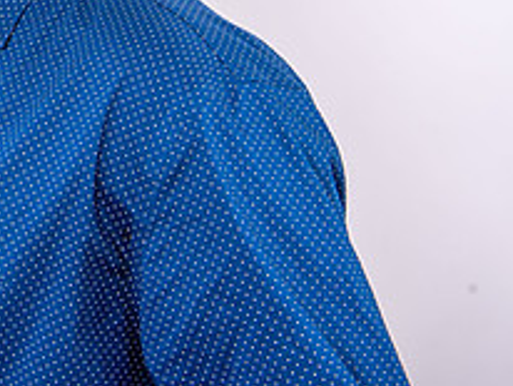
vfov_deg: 13.4
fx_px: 1602
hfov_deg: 17.1
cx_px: -154
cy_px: -82
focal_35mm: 108
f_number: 9
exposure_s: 1/250
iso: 125
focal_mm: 40
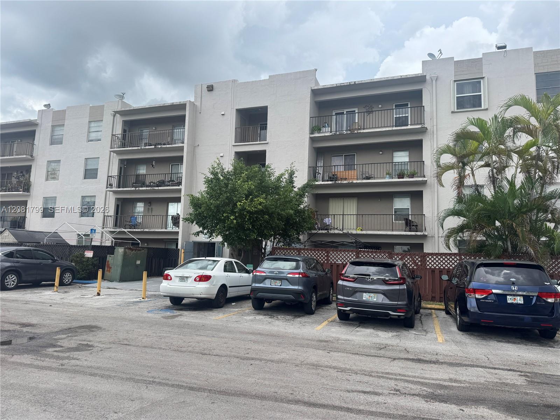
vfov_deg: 56.8
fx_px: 388
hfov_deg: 71.6
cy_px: 210
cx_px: 280
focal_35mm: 24
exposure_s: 1/2252
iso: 80
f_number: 1.78
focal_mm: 6.76
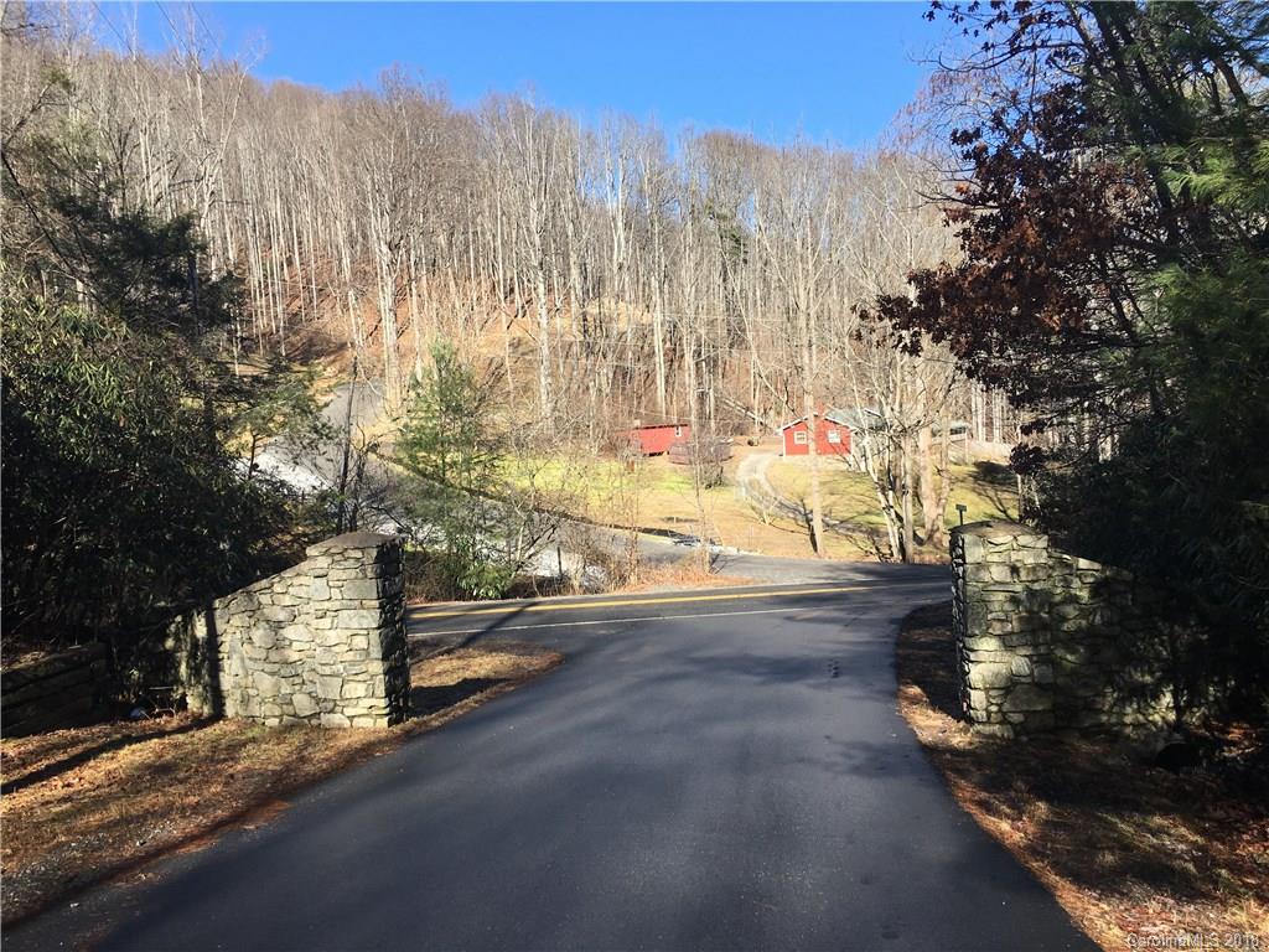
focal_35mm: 29
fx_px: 1063
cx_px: 634
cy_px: 476
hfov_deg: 61.7
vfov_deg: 48.2
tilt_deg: -2.7
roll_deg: +2.8
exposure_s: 1/761
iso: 25
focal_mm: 4.15
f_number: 2.2
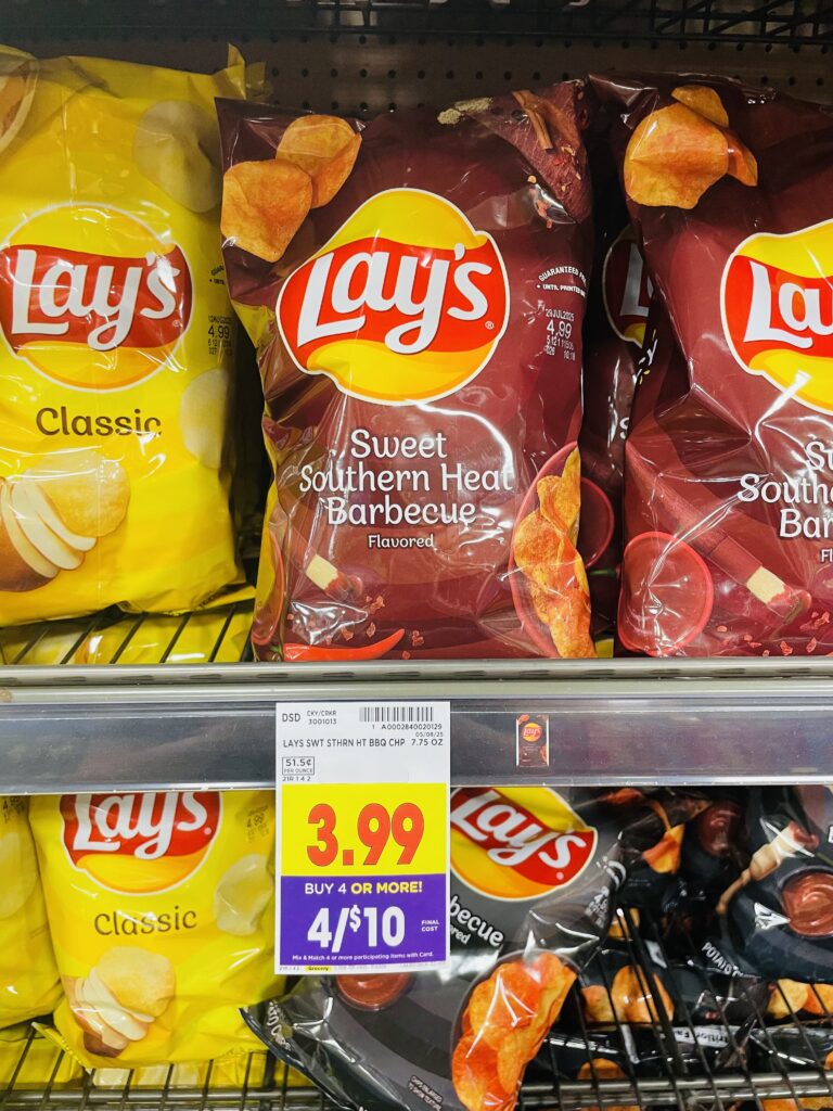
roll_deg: -0.4
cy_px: 556
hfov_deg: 53.1
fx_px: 834
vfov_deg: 67.3
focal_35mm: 26
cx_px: 416
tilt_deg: -22.9
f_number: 1.6
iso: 160
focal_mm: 4.2
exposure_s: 1/60
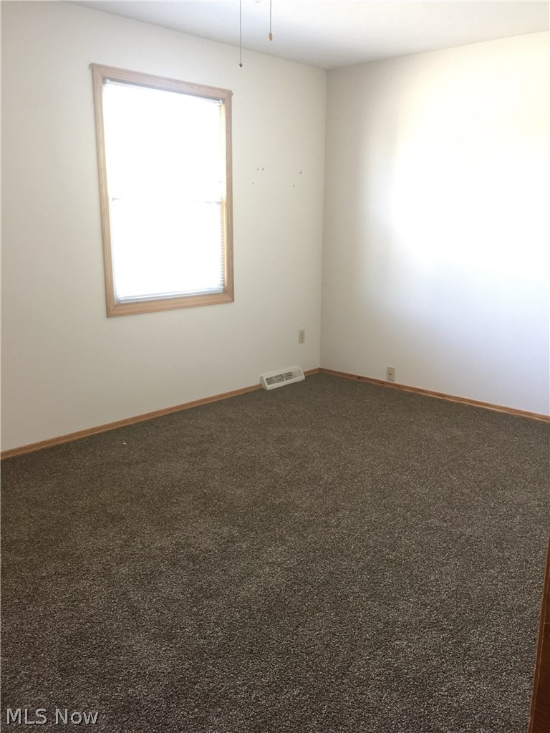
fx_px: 614
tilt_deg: -13.6
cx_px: 275
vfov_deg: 61.7
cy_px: 366
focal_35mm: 29
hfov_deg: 48.2
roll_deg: -0.4
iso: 125
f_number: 2.2
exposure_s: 1/15
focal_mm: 4.15
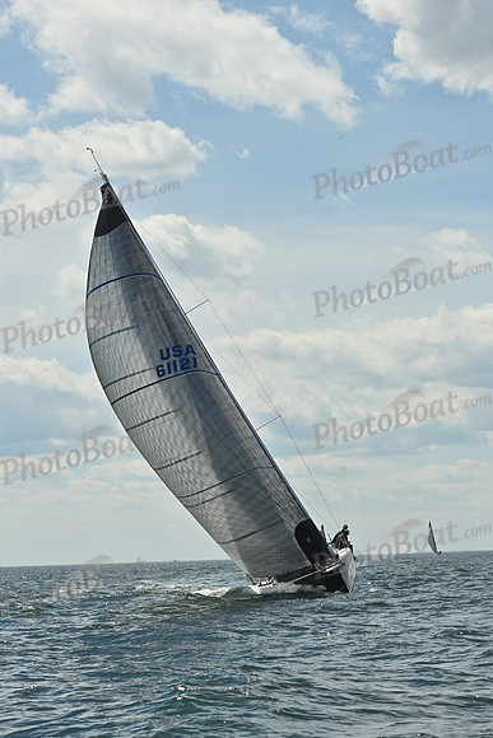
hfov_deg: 13.0
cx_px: 246
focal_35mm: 105
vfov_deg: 19.5
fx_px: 2155
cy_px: 369
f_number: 13
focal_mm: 105
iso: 250
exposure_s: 1/1000
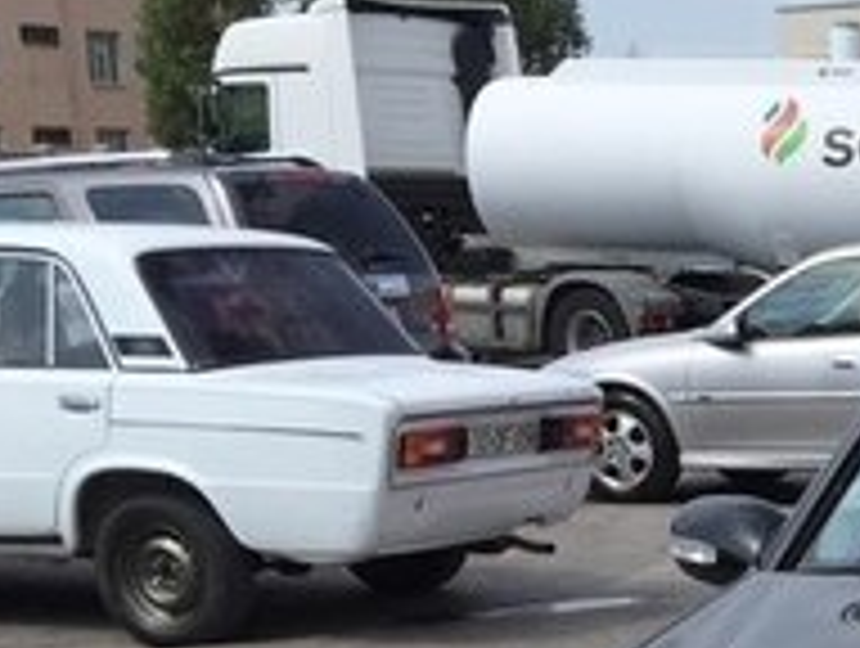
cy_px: 956
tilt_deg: -16.2
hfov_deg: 17.6
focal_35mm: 100
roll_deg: -1.9
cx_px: 1288
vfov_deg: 14.0
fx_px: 2489
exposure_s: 1/2083
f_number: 2.2
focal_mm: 4.15
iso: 32
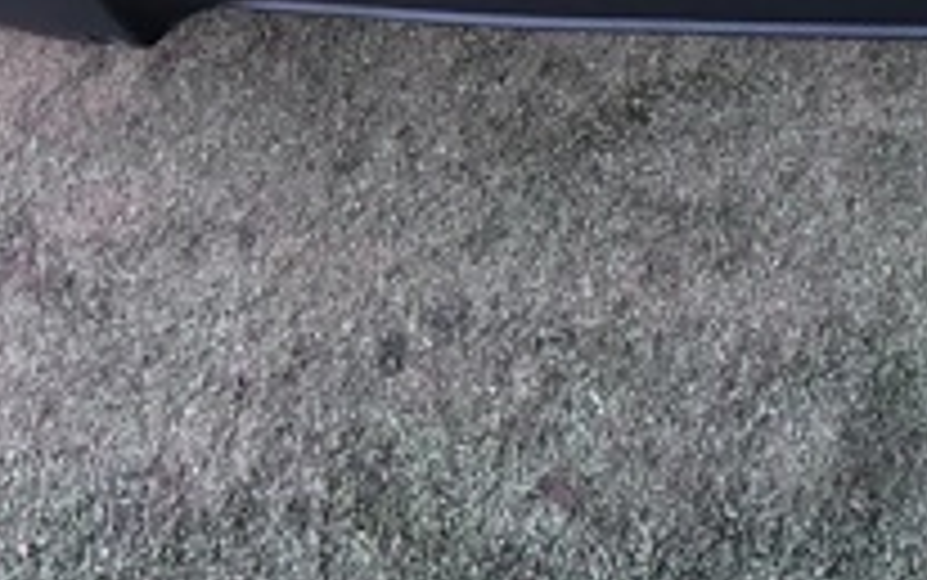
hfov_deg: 21.0
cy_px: -306
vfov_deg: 13.4
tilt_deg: -61.7
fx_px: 2326
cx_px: 1112
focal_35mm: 92
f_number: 1.8
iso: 32
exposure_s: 1/25
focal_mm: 4
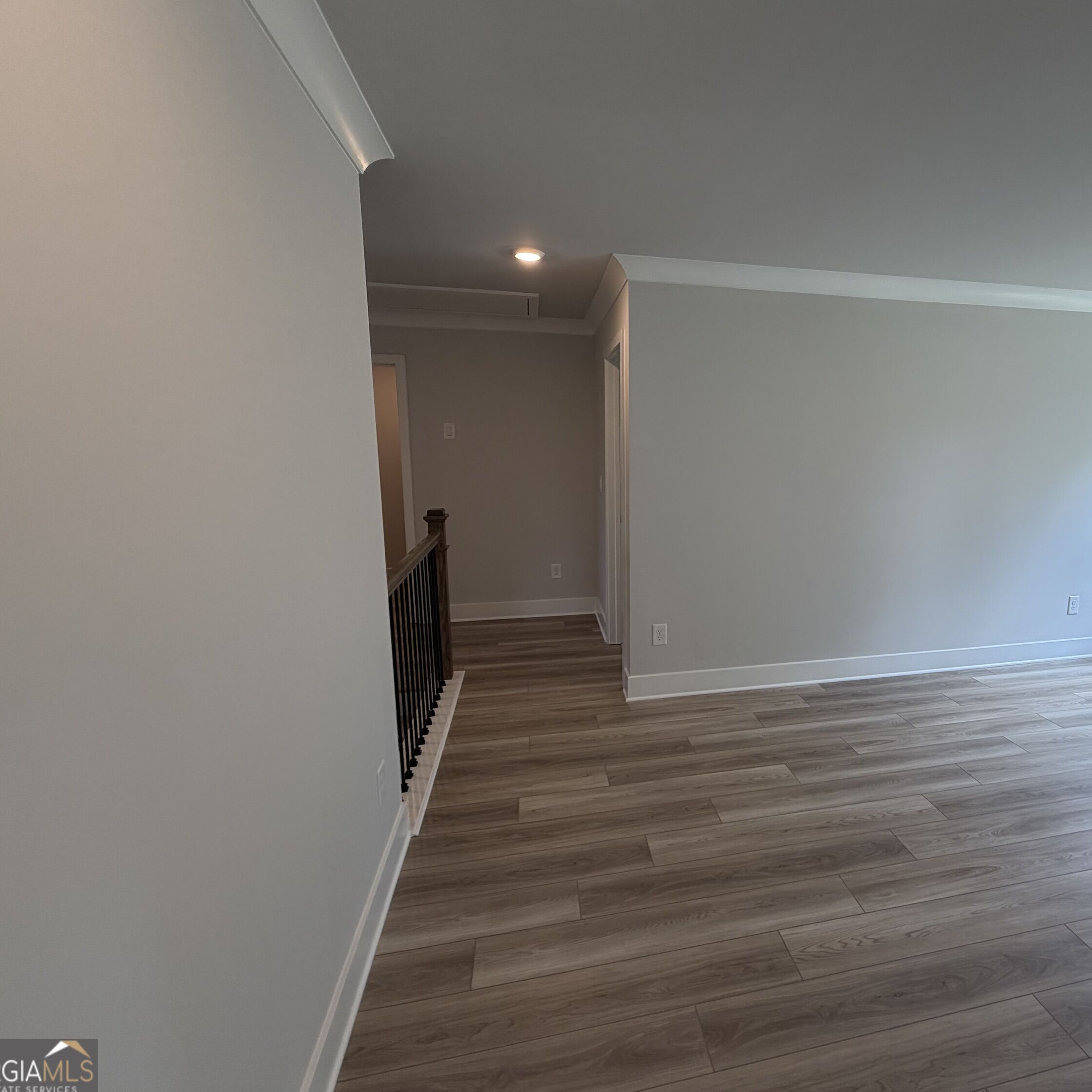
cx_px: 679
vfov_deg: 84.0
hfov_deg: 82.5
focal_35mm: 17
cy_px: 533
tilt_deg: -8.5
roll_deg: -0.3
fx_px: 607
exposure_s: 1/120
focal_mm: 2.22
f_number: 2.2
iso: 125
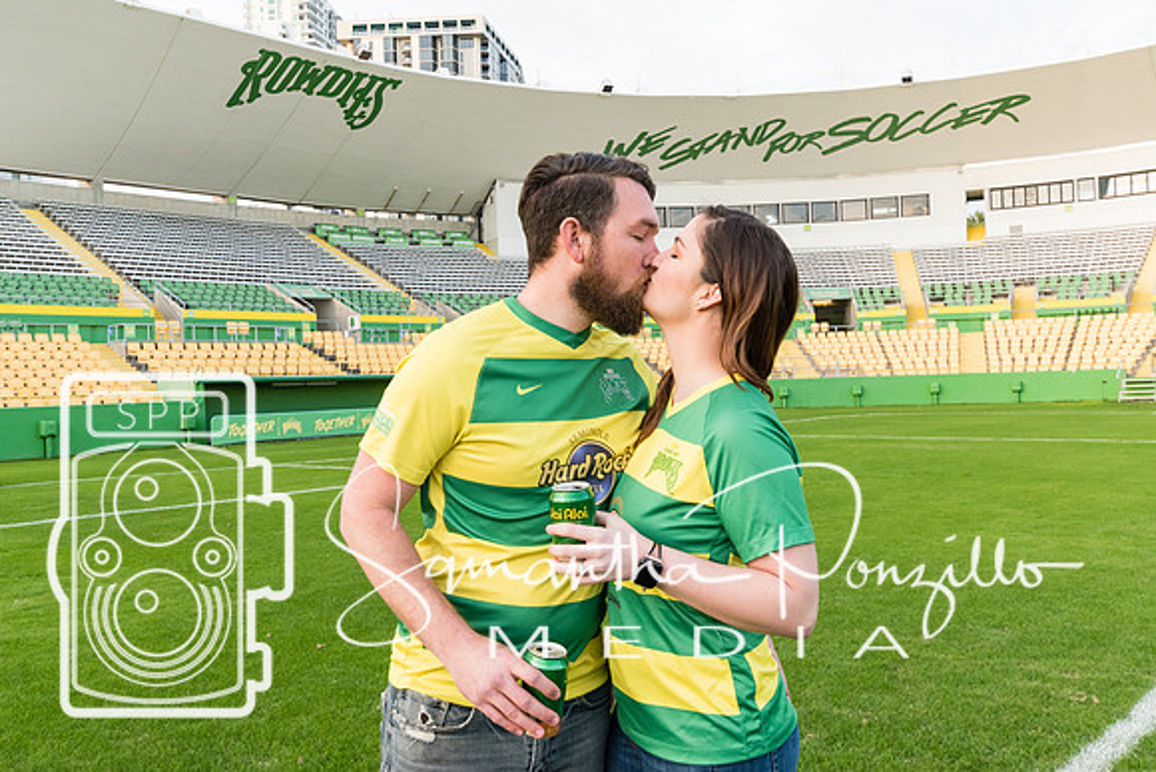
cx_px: 553
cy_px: 372
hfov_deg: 59.4
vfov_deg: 41.7
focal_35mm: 32
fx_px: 1012
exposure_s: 1/160
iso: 400
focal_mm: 20
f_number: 6.3
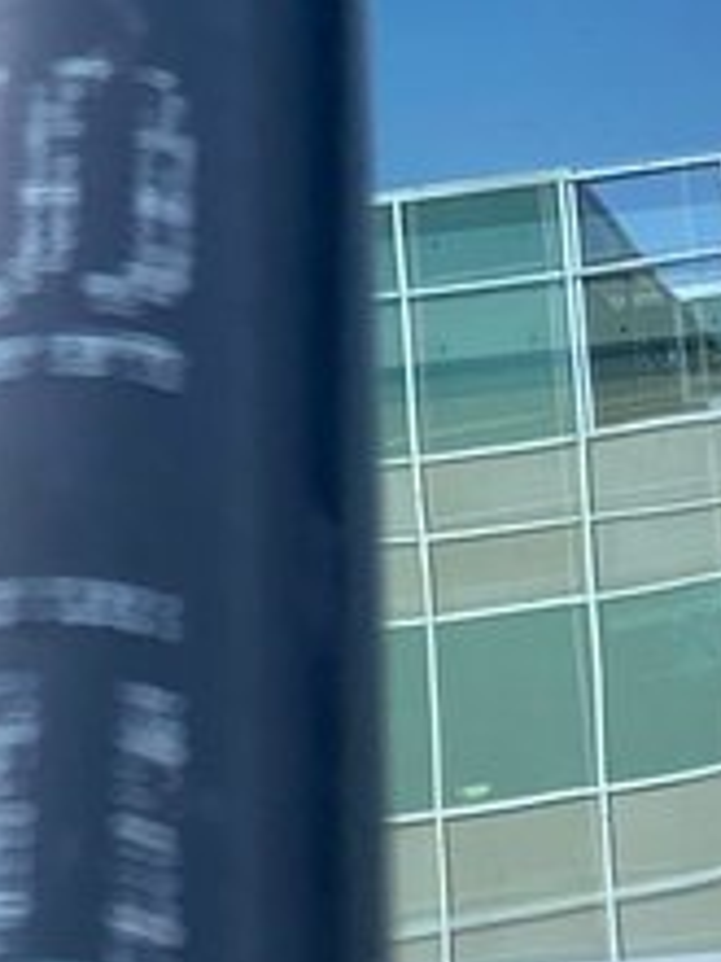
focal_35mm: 189
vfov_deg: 8.3
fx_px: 5249
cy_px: -2224
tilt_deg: +49.7
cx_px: -271
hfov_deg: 7.7
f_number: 1.8
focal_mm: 4.25
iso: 32
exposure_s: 1/890
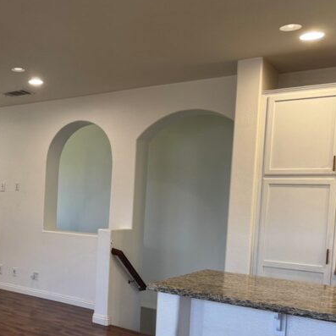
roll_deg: -2.1
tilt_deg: -3.2
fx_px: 450
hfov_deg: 37.7
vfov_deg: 40.5
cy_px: 219
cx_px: 21
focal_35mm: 41
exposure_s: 1/120
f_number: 1.78
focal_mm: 6.76
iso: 200
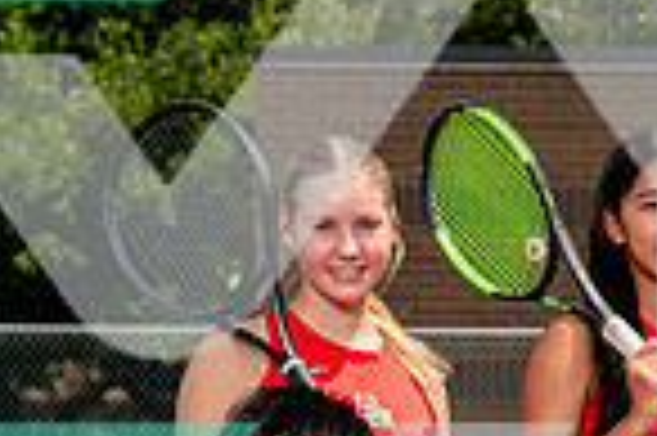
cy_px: 691
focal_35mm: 239
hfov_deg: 8.5
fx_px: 4357
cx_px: 894
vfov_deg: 5.7
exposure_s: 1/1250
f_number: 4
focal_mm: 58
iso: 100
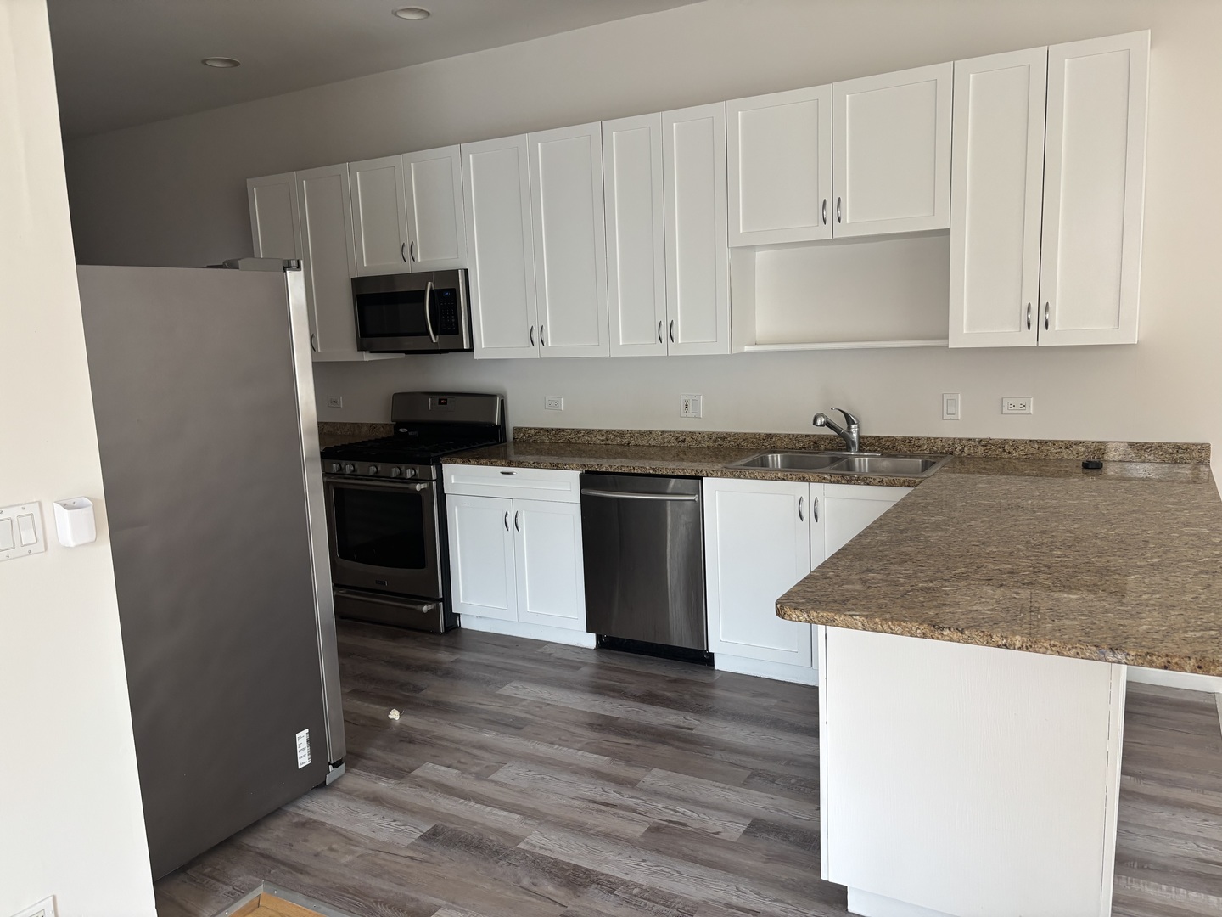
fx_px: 918
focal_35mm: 26
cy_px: 458
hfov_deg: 67.3
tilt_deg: -6.3
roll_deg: +2.1
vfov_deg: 53.1
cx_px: 611
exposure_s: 1/112
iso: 125
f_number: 1.6
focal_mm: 5.96
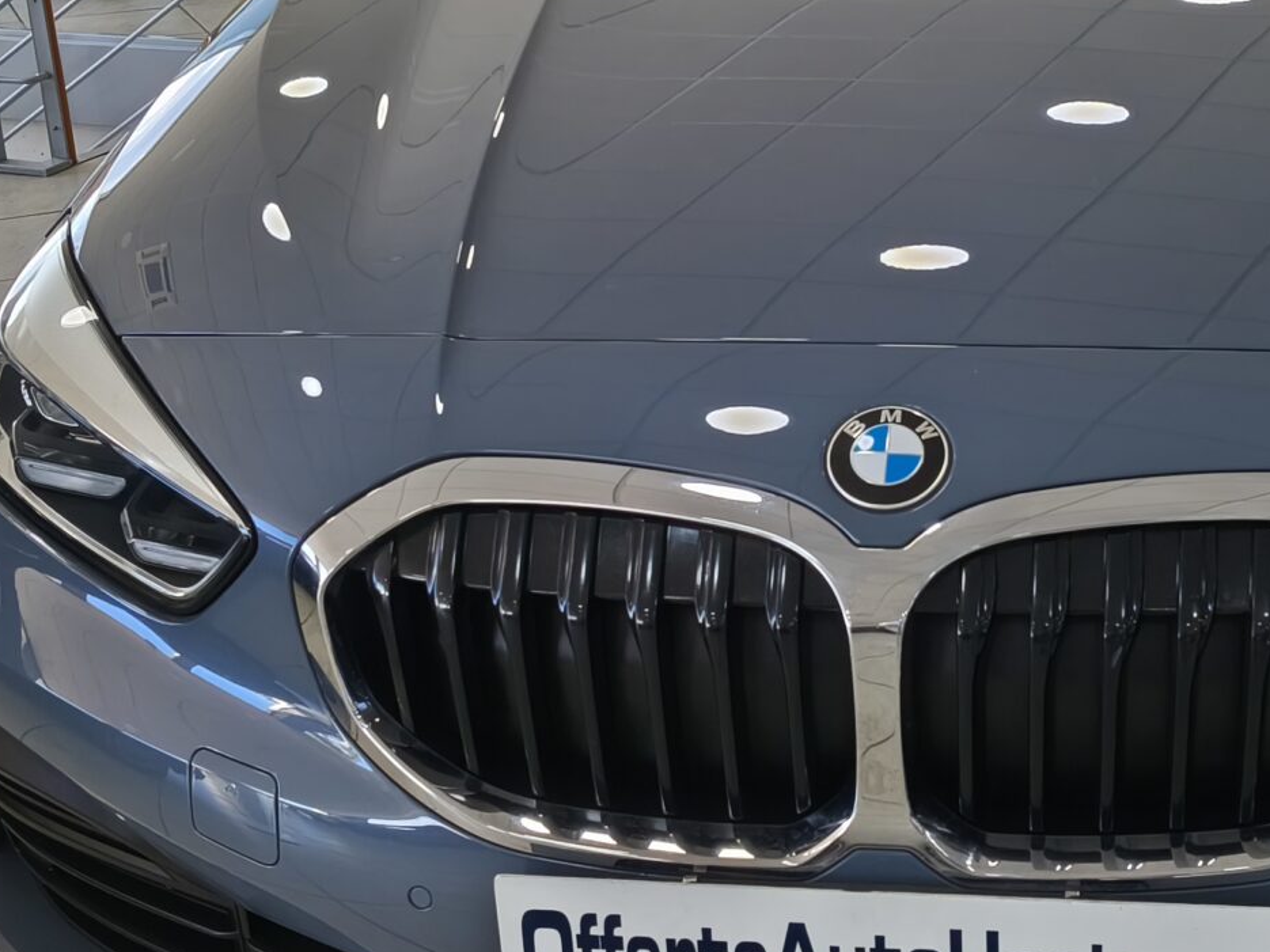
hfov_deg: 30.4
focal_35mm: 63
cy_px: 315
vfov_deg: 23.2
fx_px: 2311
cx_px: 872
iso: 250
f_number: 1.7
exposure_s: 1/100
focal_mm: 5.35
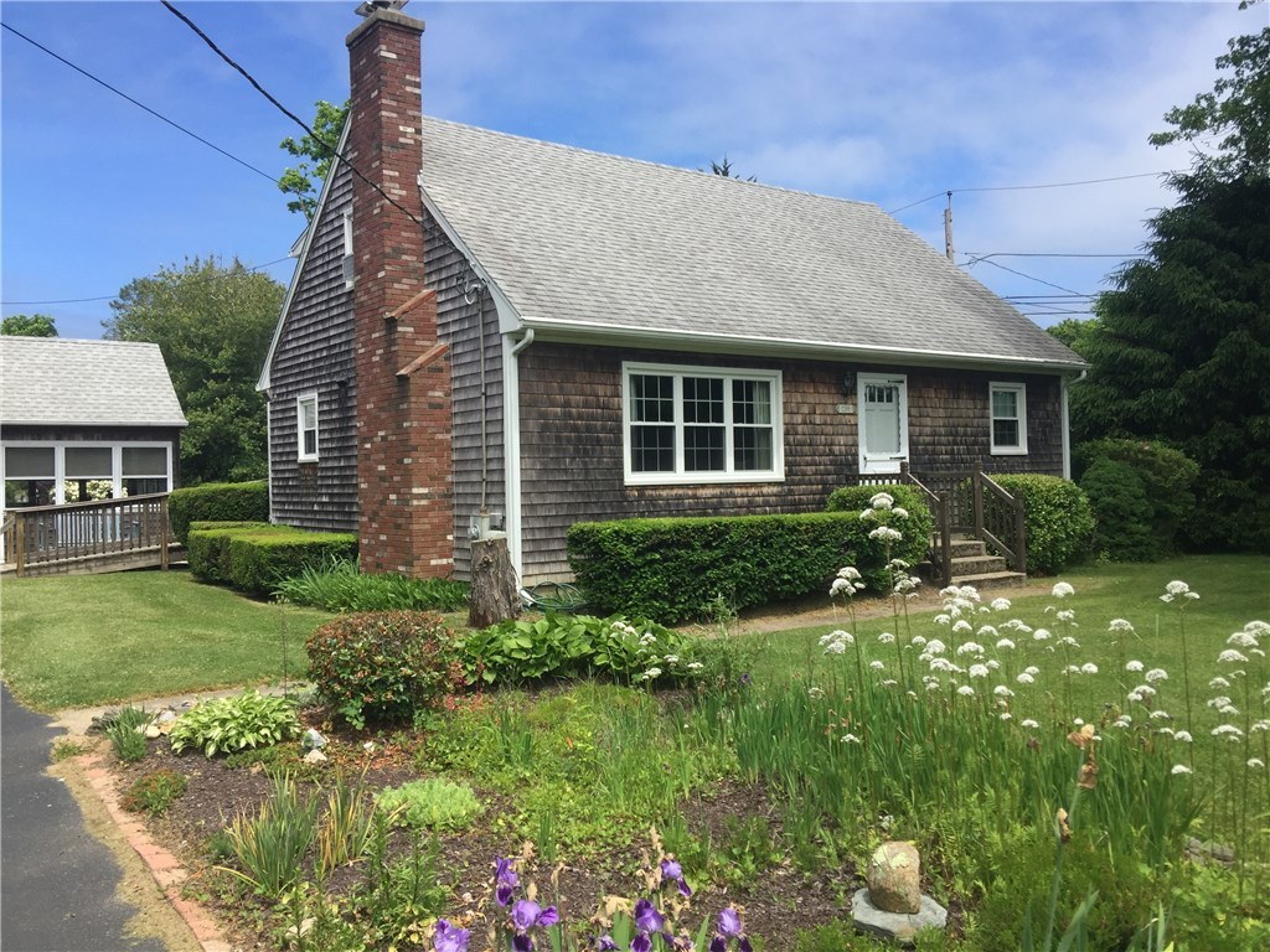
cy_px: 476
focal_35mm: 29
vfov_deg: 48.2
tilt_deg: -1.1
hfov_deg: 61.7
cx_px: 635
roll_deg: +0.5
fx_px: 1064
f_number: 2.2
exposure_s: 1/1412
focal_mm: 4.15
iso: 32
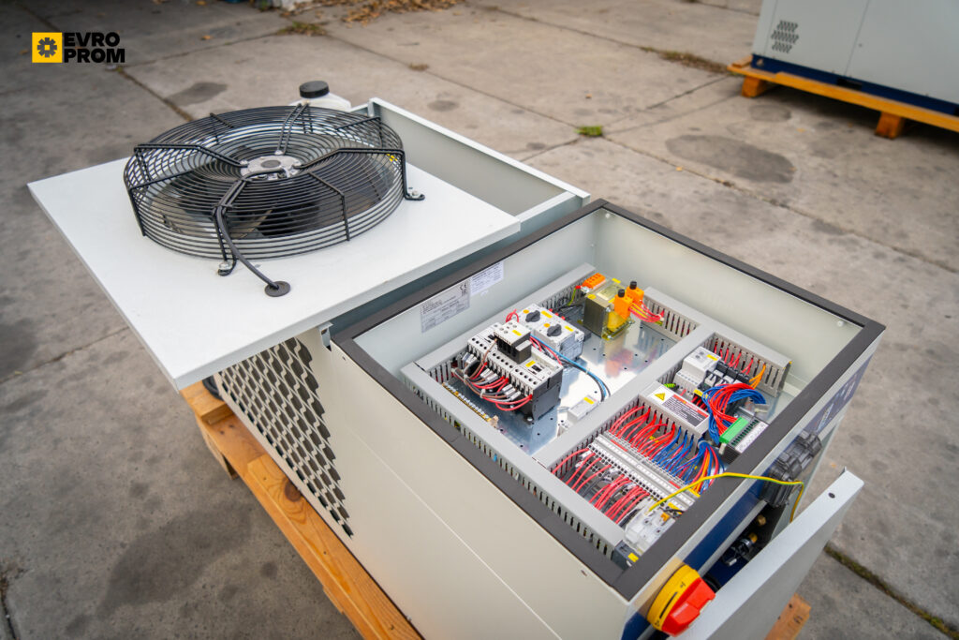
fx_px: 639
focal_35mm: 24
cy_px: 320
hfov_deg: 73.7
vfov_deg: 53.1
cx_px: 480
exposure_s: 1/320
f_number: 4
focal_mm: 24
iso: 250
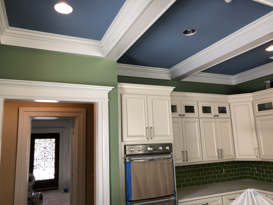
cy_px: 102
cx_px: 136
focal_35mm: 28
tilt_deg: +9.8
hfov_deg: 63.4
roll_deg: +0.8
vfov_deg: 49.7
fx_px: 221
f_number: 1.8
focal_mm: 4
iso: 25
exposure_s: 1/30
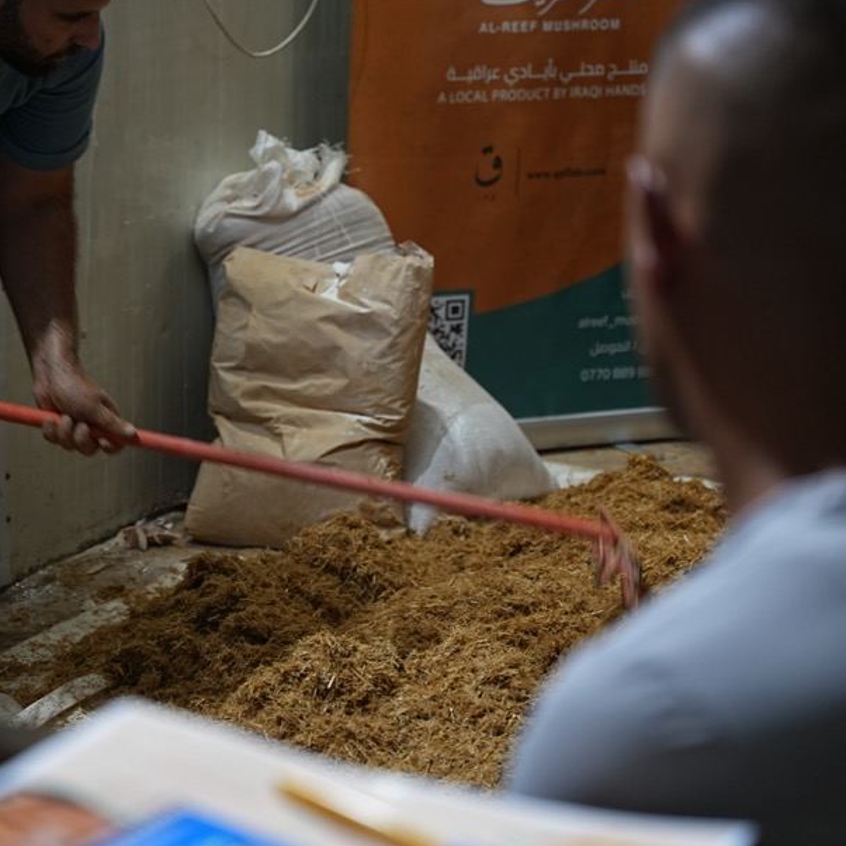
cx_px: 256
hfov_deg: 16.8
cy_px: 275
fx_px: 2853
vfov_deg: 16.8
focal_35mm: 103
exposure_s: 1/50
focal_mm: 57.1
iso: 400
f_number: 2.8
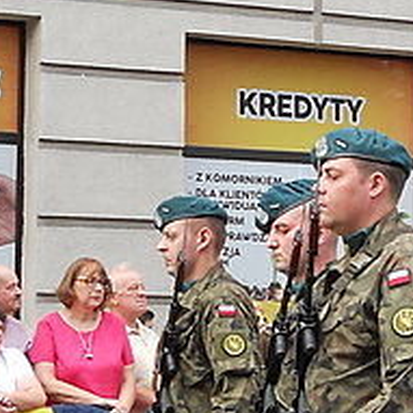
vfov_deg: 10.2
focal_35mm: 171
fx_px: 2308
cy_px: 282
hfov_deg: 10.2
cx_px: 270
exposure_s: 1/160
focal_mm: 6.72
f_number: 3.1
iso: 80
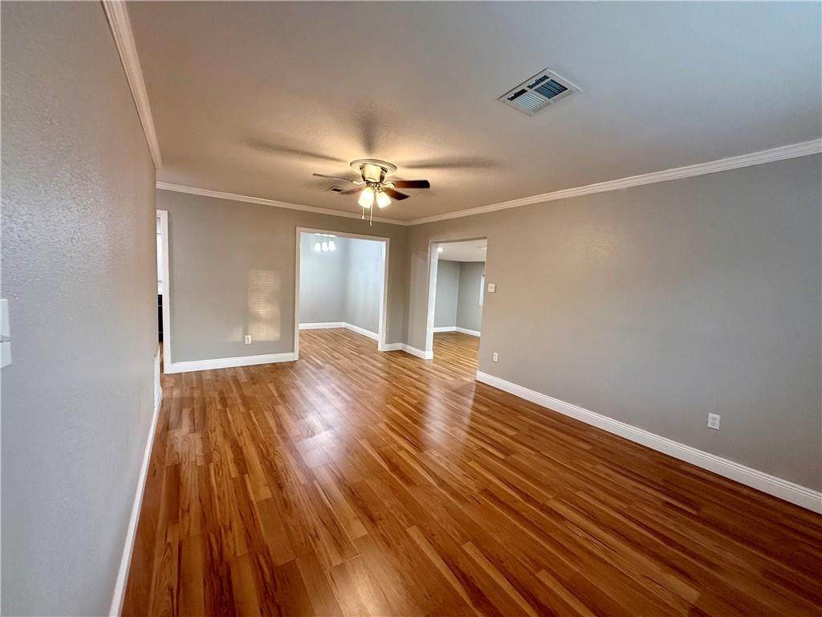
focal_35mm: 14
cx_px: 411
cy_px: 308
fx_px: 332
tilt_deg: -5.3
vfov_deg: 85.7
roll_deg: -3.3
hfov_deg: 102.1
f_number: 2.2
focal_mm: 2.22
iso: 500
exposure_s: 1/120
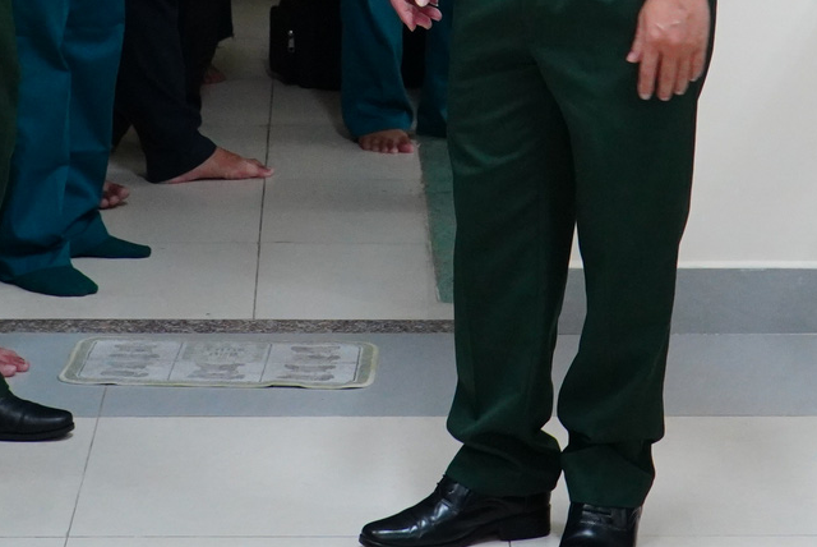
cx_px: 516
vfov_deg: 10.6
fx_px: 2875
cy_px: -173
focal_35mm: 127
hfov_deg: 16.2
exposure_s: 1/100
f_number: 4
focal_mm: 27
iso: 2000
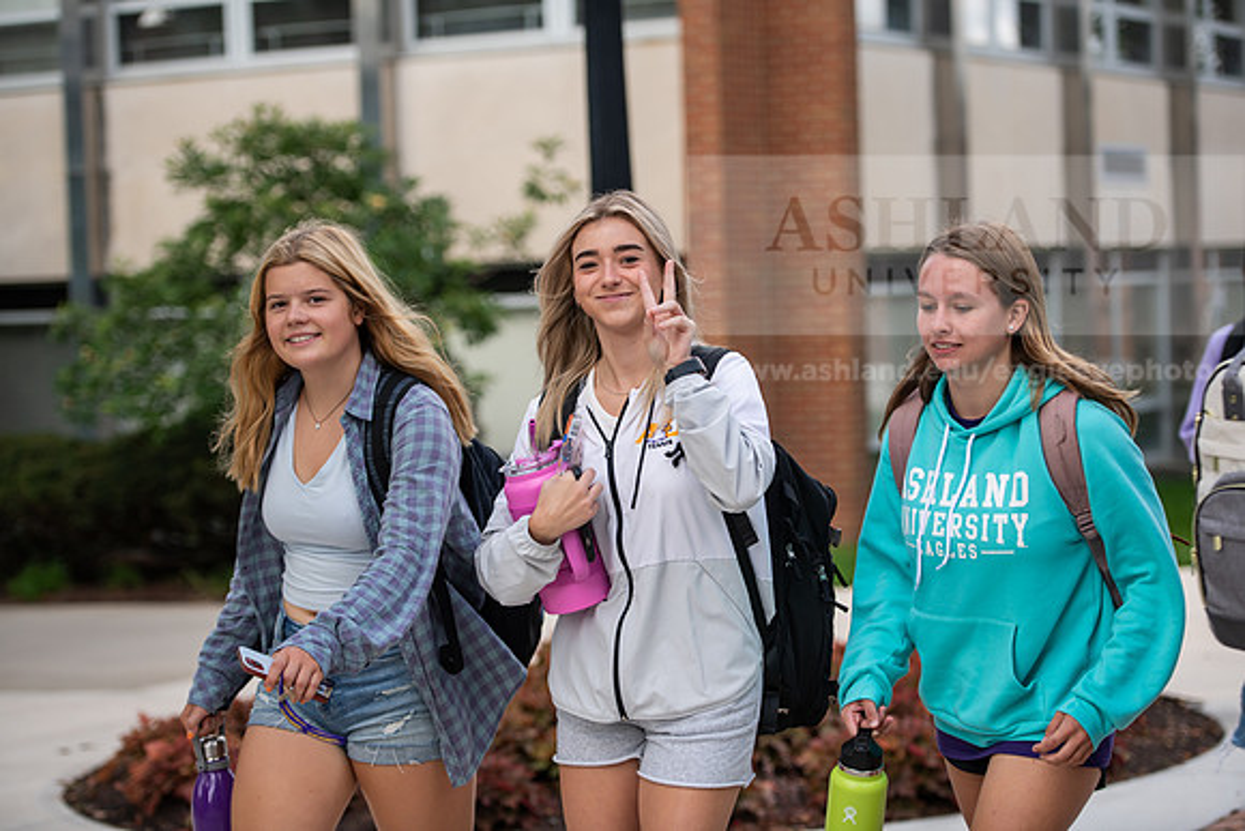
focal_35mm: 86
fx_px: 2975
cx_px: 622
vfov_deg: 15.9
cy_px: 416
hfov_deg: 23.6
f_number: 2.8
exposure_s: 1/400
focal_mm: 86
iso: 100
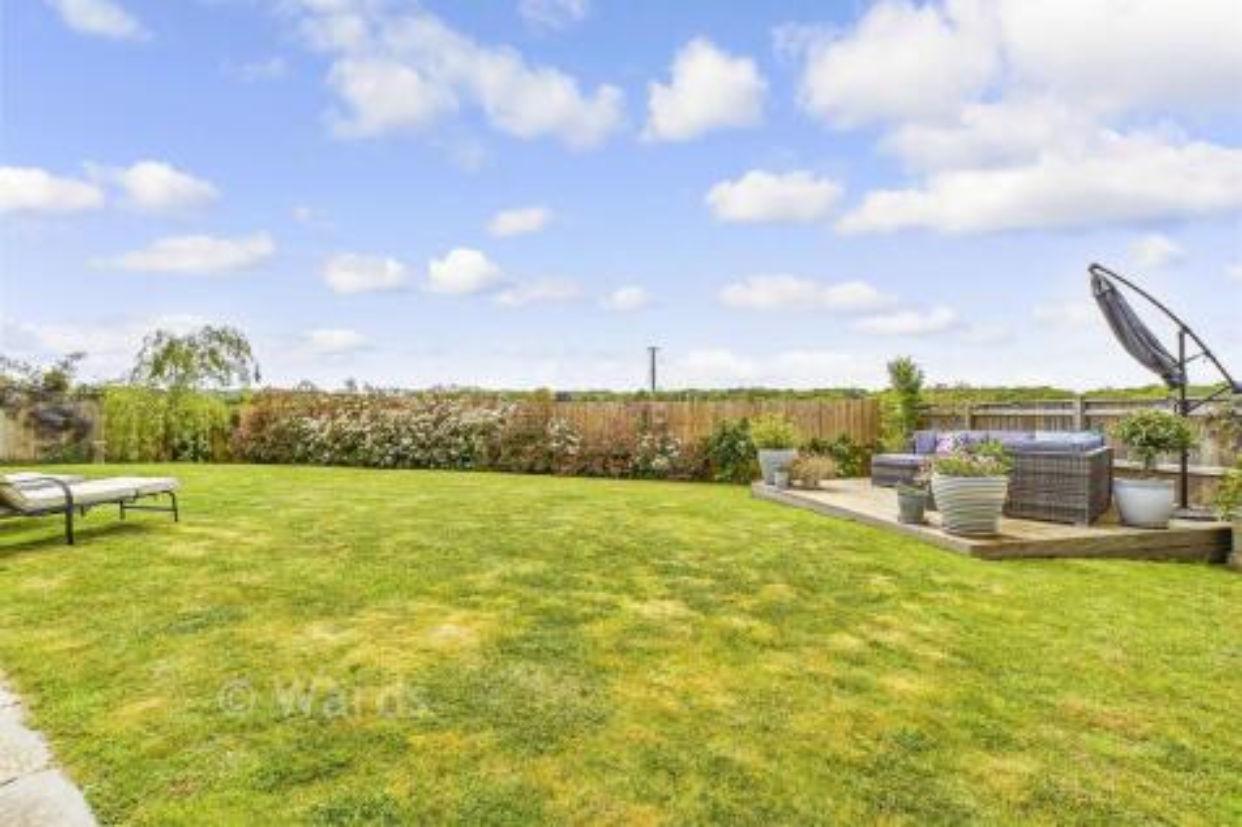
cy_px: 414
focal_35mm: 25
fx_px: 862
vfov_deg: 51.3
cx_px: 621
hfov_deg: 71.5
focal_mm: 17
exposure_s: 1/500
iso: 160
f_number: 8
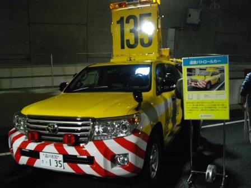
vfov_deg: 44.2
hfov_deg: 56.8
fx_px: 232
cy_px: 94
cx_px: 126
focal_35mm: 32
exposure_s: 1/20
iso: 800
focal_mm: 5.7
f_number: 2.9
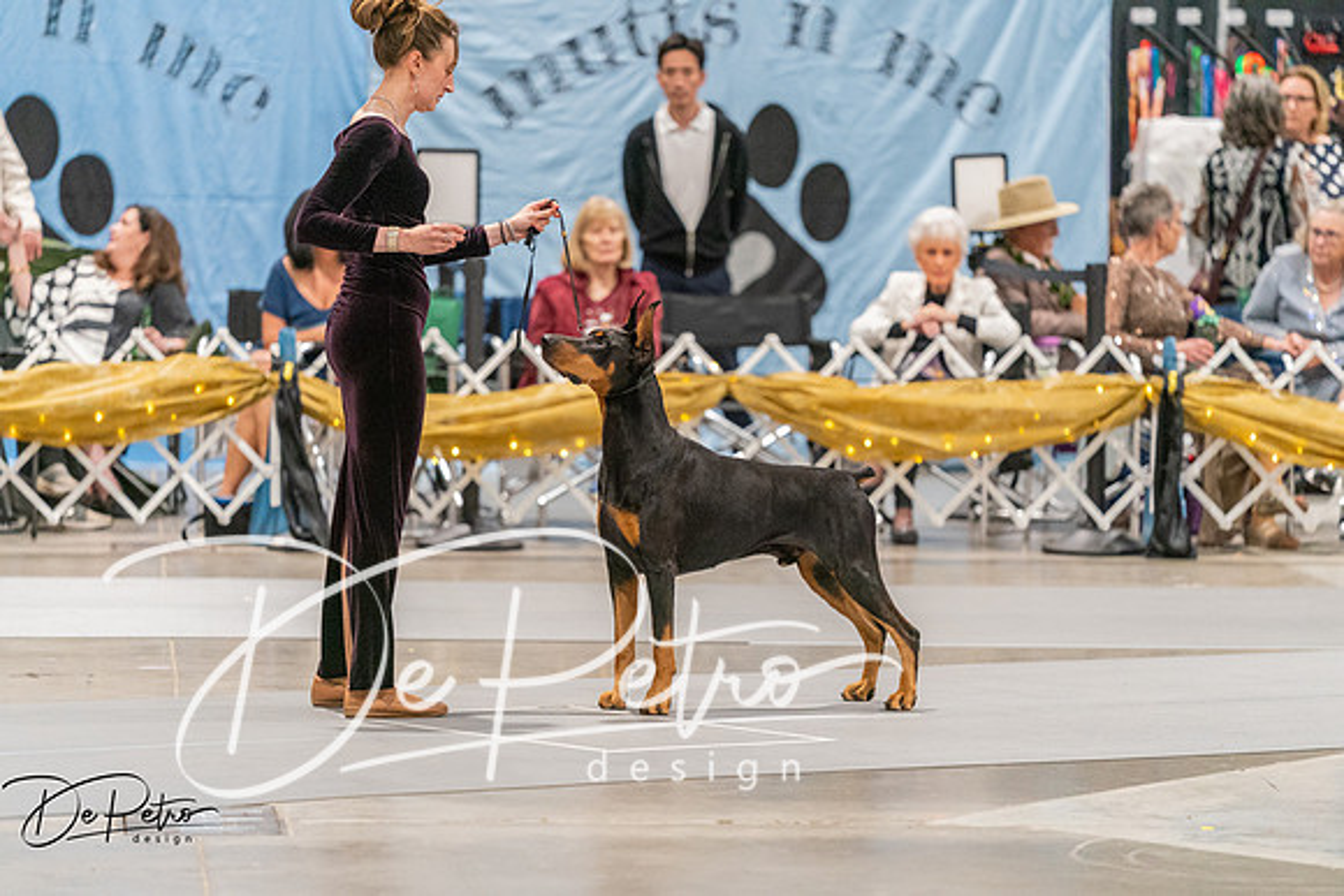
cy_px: 448
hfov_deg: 10.3
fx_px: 7468
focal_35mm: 200
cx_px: 672
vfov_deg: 6.9
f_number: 2.8
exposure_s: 1/250
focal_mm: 200
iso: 6400
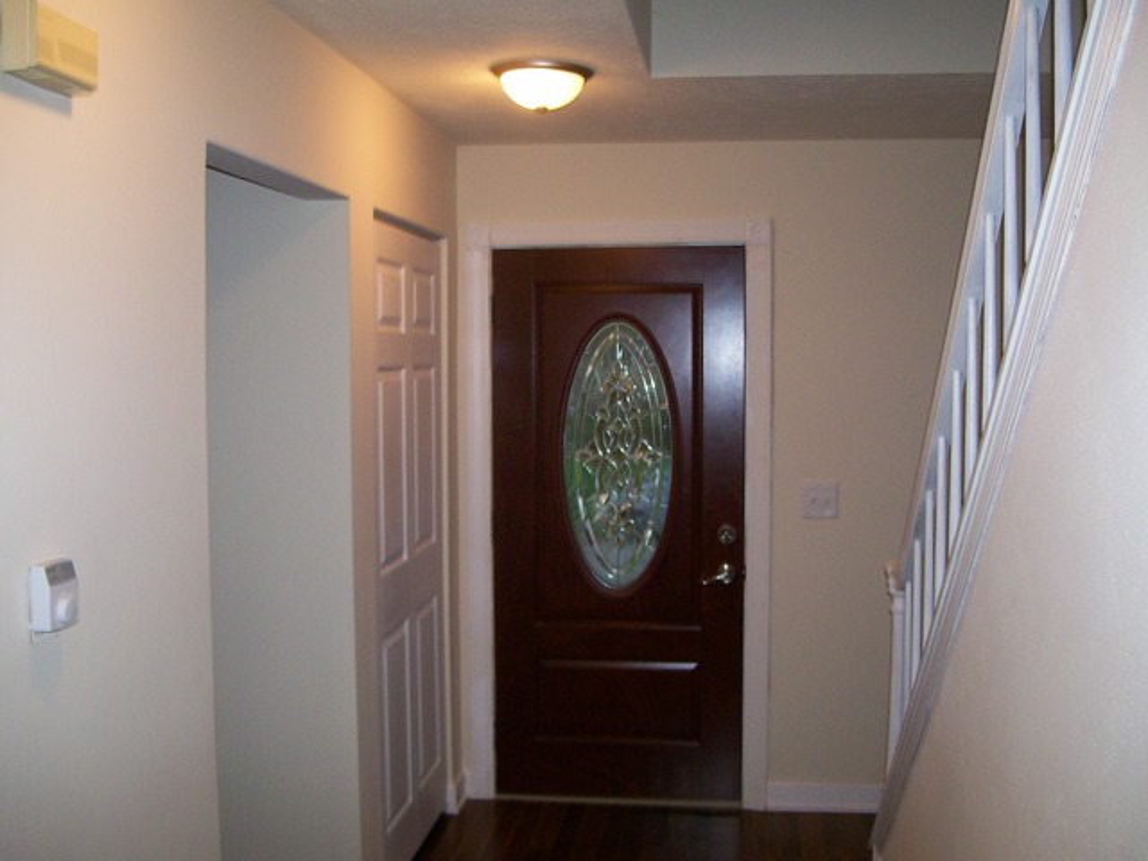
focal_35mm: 36
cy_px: 430
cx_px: 574
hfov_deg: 51.4
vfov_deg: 39.7
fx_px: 1194
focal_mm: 6
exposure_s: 1/64
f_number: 2.7
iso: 140
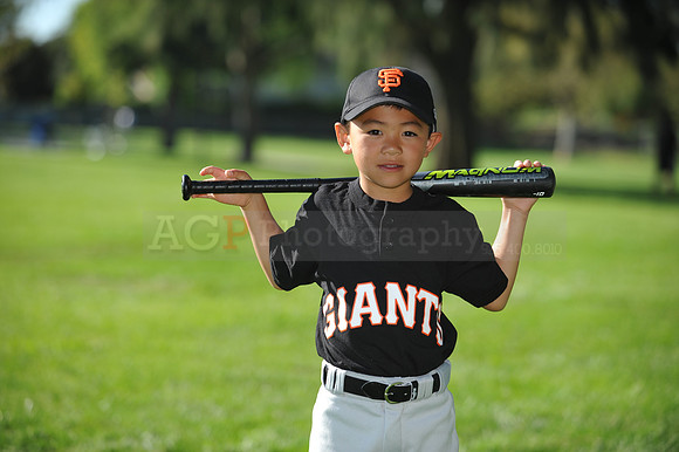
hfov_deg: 15.2
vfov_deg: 10.1
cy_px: 226
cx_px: 340
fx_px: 2545
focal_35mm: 135
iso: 200
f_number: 4
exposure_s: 1/1000
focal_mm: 135
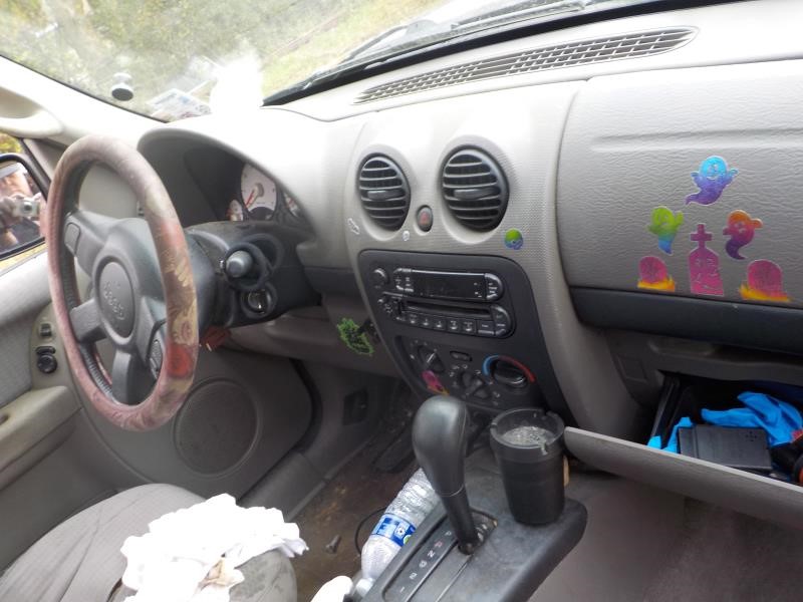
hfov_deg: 60.0
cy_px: 301
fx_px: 696
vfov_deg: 46.8
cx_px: 402
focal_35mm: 30
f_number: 3.3
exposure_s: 1/30
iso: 125
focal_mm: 4.1
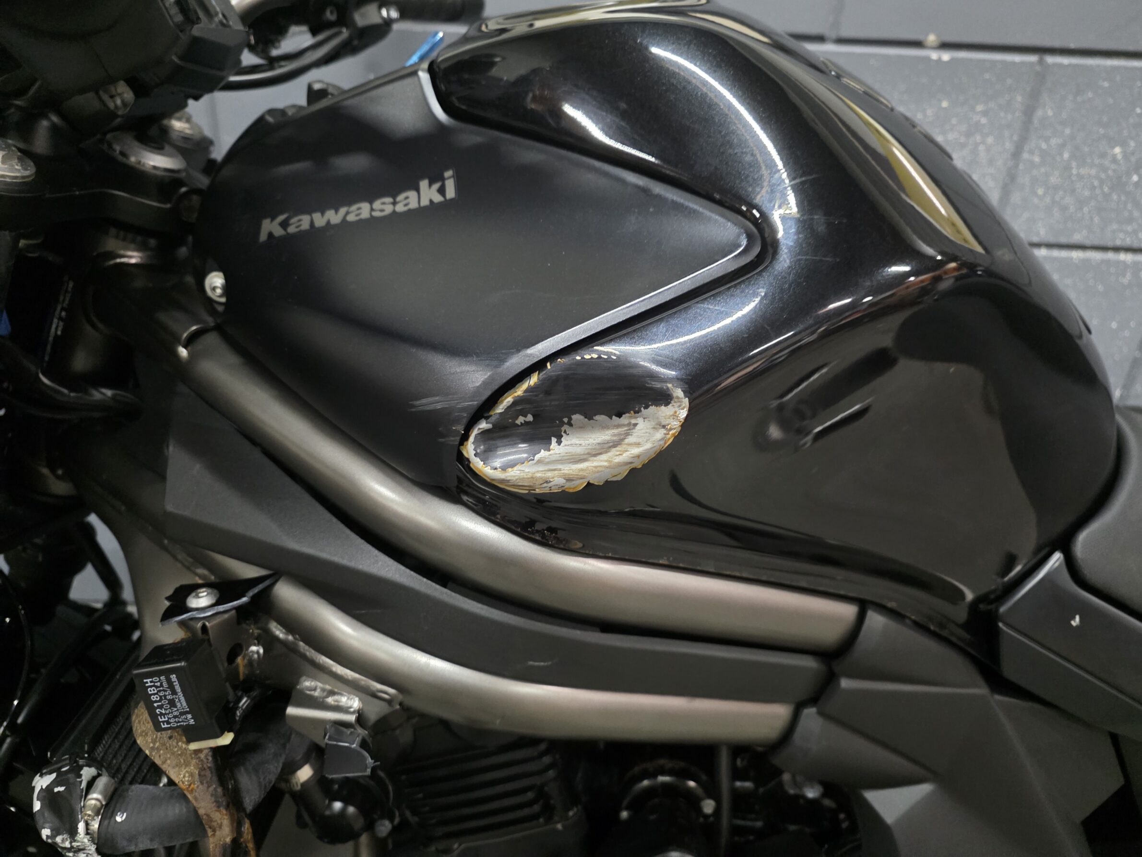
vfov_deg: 58.9
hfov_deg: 73.9
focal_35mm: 23
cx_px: 571
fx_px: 759
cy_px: 428
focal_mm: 6.25
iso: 1600
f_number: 1.7
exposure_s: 1/50
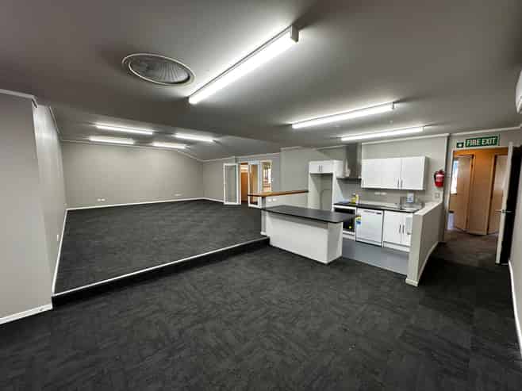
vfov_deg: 85.6
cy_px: 196
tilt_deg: -5.6
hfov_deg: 102.1
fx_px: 211
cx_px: 261
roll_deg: +0.0
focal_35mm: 14
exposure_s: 1/100
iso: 160
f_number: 2.2
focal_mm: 2.22
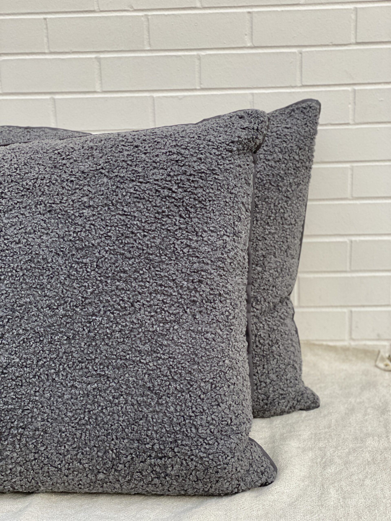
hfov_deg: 28.0
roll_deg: +1.3
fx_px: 783
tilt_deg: -13.3
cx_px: 196
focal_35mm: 52
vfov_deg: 36.8
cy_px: 260
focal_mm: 6
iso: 100
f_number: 2
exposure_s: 1/122
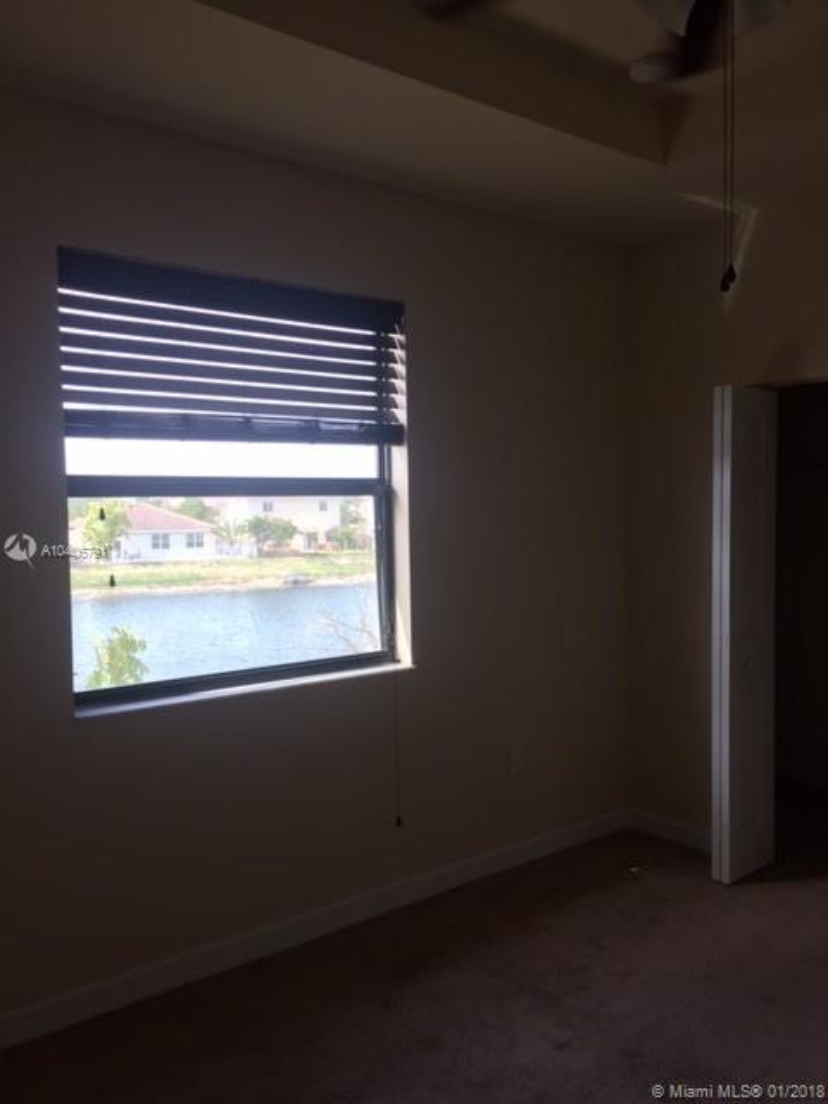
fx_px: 925
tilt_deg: -1.6
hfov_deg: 48.2
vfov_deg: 61.7
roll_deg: +2.0
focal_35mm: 29
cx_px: 414
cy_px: 552
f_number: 2.2
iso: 32
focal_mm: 4.15
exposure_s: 1/60
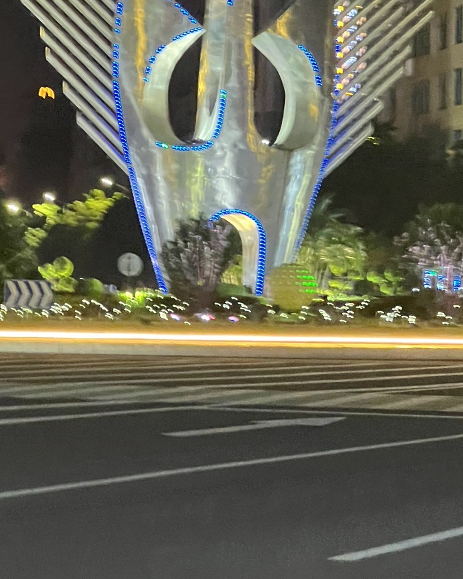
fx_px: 2791
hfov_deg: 9.5
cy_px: 99
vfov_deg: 11.8
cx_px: 261
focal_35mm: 163
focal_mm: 9
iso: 800
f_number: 2.8
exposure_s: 1/25
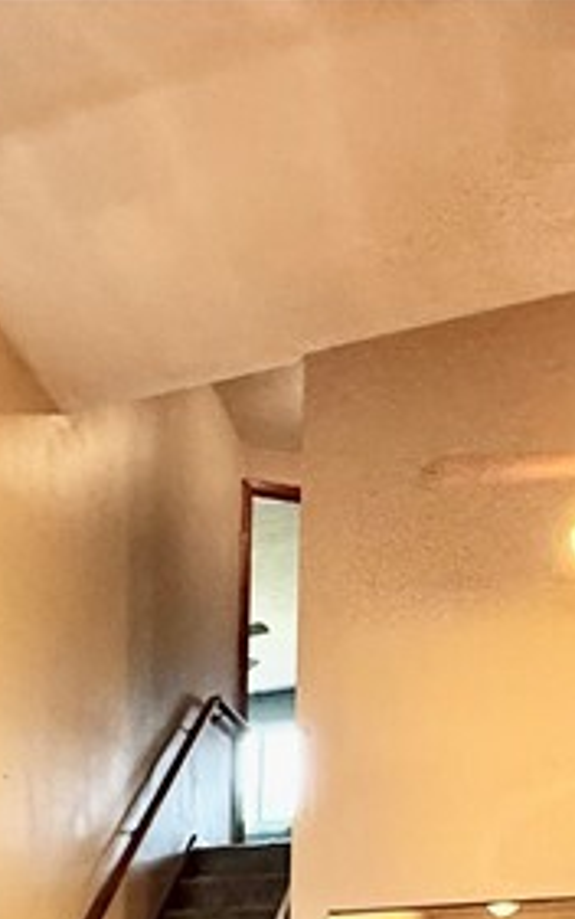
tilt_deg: -5.3
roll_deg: -0.8
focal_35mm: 54
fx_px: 1352
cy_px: 1249
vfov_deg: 29.0
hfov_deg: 23.1
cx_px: 3
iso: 400
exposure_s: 1/60
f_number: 2.2
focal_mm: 2.22
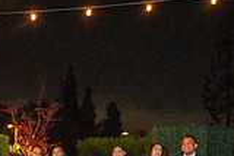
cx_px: -67
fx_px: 566
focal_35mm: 87
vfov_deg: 14.7
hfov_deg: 21.2
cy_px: 228
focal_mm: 24
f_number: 2.8
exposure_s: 1/125
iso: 1250
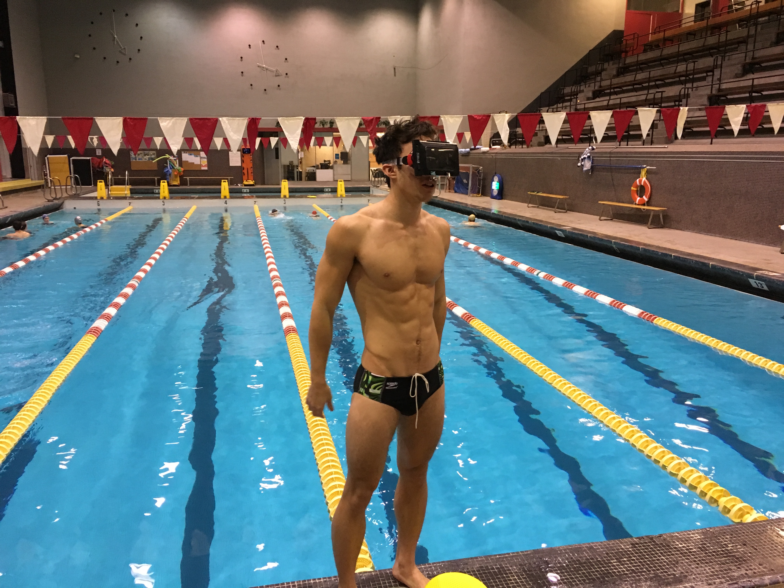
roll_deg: +0.1
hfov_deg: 61.7
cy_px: 294
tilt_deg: -12.3
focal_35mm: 29
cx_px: 392
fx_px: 657
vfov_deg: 48.2
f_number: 2.2
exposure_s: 1/20
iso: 200
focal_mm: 4.15
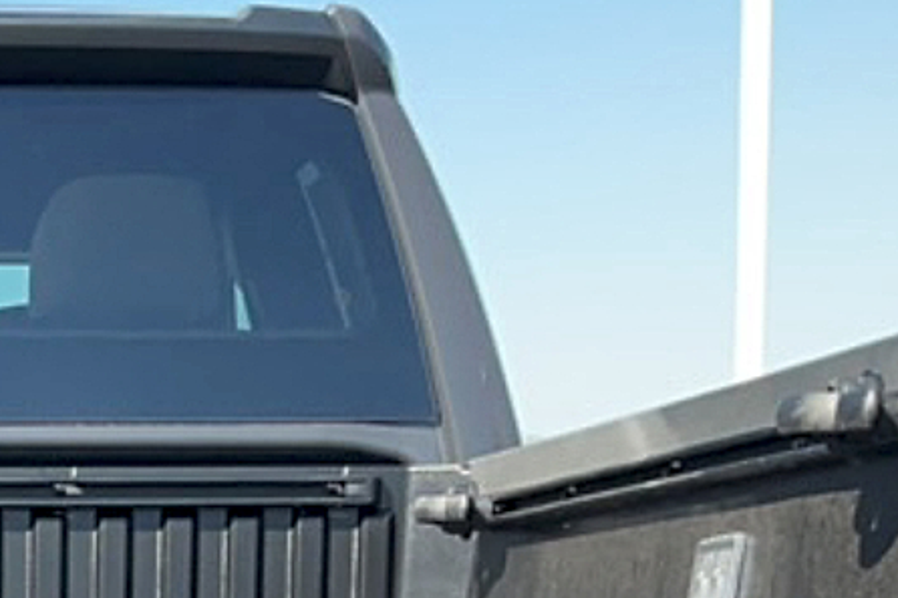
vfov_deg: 11.1
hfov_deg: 17.4
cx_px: -193
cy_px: 1178
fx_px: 2793
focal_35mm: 112
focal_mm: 3
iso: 32
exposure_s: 1/482
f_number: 1.8
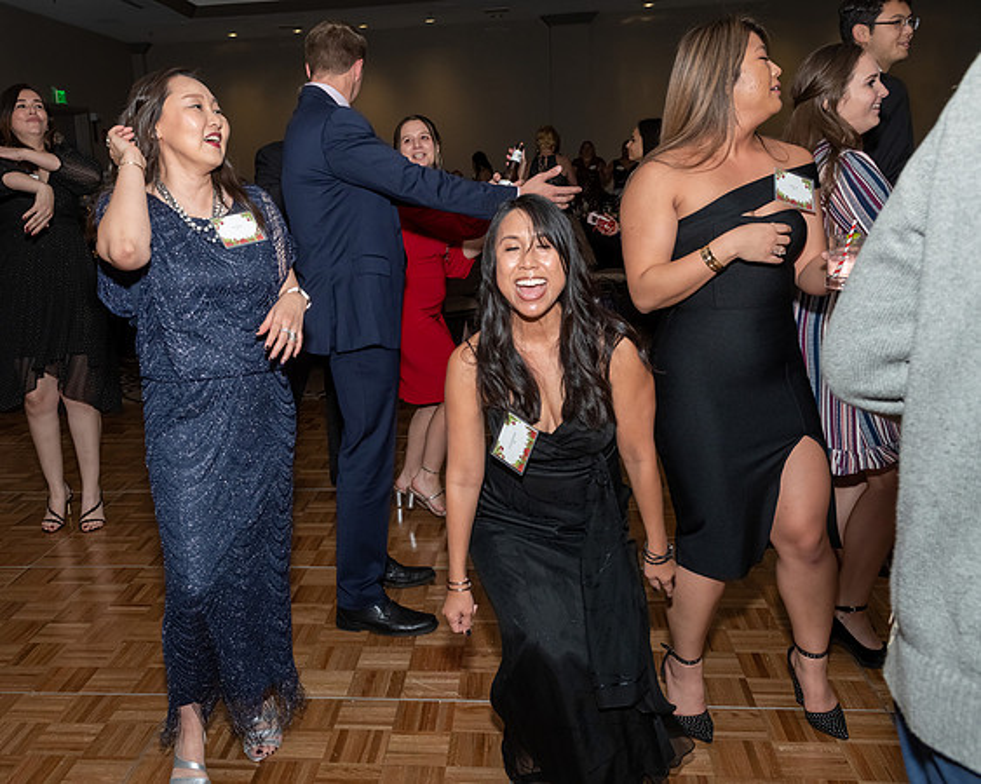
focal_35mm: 34
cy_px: 392
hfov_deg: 52.8
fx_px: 981
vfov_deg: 43.6
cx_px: 392
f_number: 6.3
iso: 500
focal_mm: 20
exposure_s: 1/250
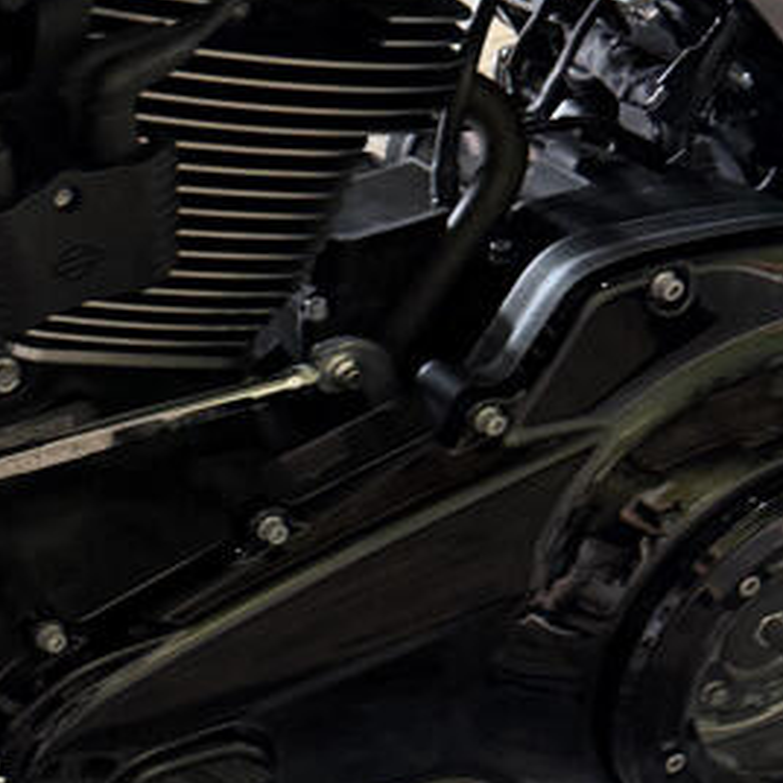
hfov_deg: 19.3
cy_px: 470
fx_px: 2073
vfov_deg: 21.4
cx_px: -316
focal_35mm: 81
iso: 250
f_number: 1.78
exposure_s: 1/60
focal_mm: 6.76
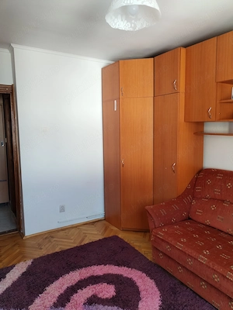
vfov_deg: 67.3
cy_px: 155
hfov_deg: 53.1
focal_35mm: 26
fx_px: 233
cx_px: 116
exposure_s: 1/50
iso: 410
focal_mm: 4.75
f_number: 1.8
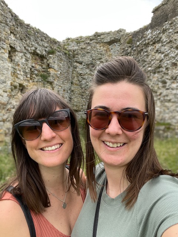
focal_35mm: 30
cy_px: 118
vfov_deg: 60.0
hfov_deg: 46.8
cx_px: 89
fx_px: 206
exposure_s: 1/238
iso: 25
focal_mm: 2.71
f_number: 2.2
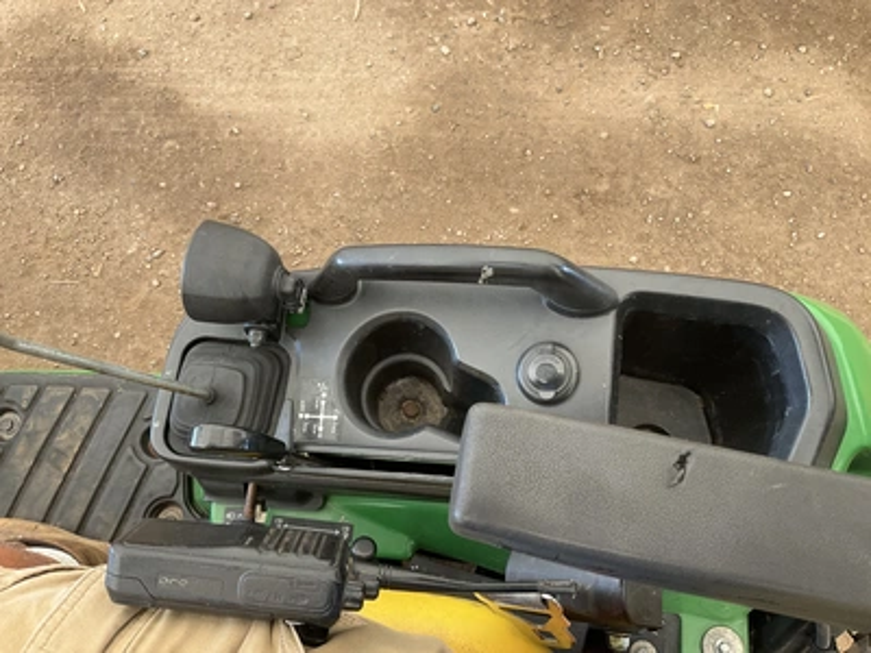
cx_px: 436
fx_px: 730
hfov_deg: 61.7
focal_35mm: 29
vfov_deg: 48.2
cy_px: 326
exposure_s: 1/121
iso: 64
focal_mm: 3
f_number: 1.8
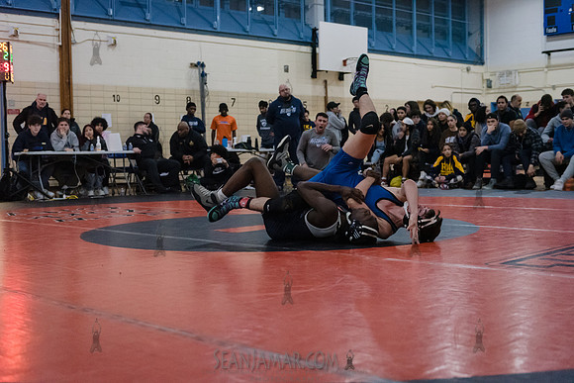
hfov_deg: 41.1
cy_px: 192
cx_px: 287
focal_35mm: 48
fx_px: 765
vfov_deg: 28.1
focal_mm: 48
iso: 8000
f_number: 3.2
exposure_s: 1/400
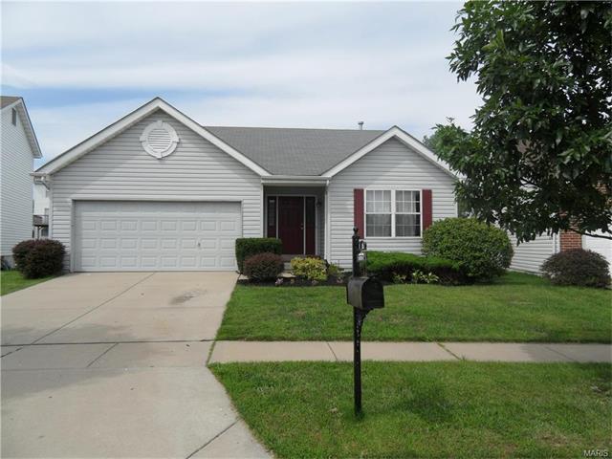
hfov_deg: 71.6
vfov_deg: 56.8
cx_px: 306
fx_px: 424
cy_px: 230
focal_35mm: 24
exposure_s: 1/1000
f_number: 4
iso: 80
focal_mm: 4.3
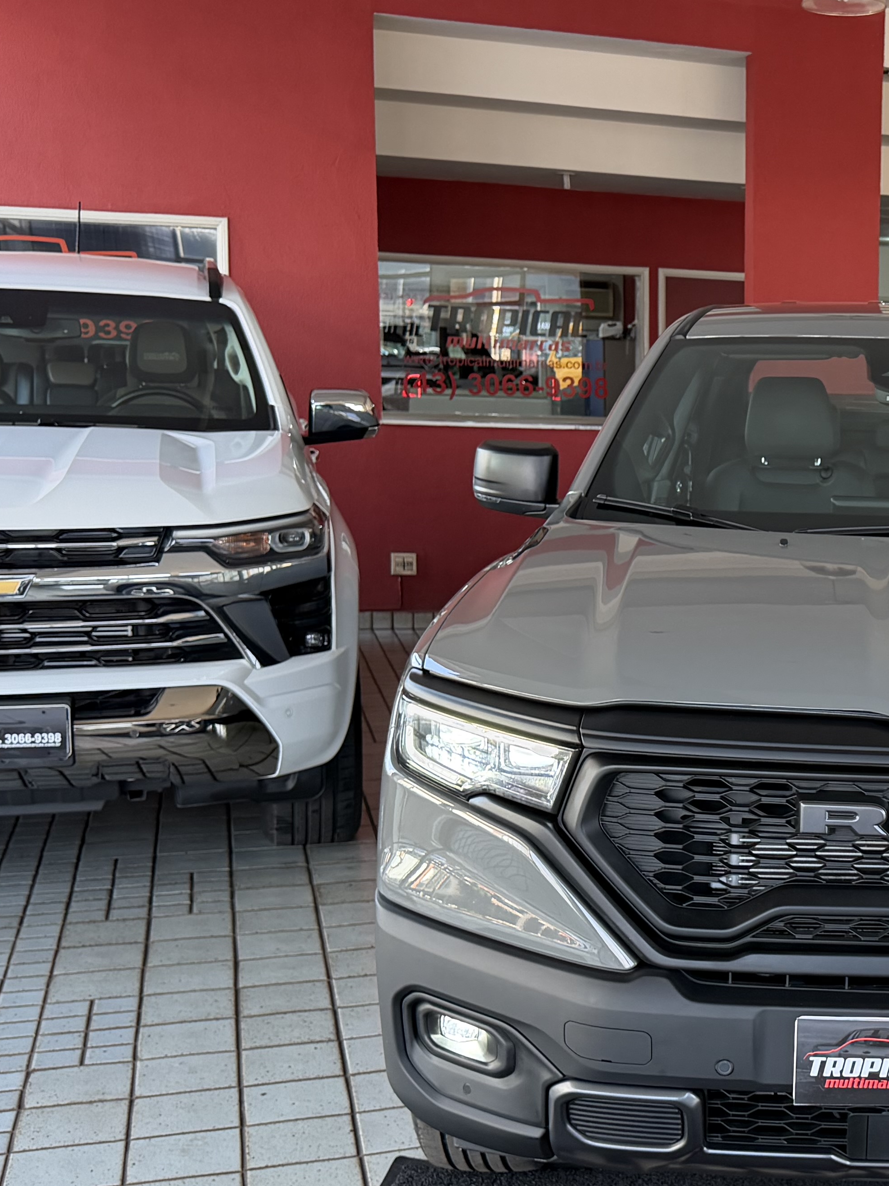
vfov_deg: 36.8
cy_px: 645
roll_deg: -1.2
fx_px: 1781
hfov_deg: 26.2
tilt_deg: -9.2
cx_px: 940
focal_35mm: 52
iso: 200
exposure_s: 1/103
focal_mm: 6.76
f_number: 1.78
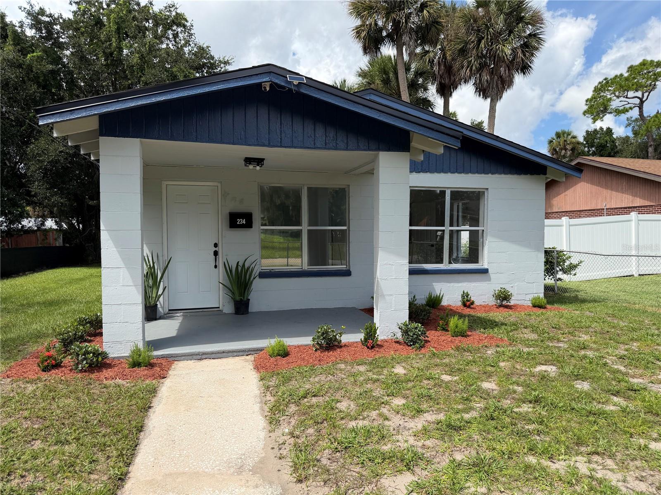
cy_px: 248
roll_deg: +0.5
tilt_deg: -1.9
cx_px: 330
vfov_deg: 56.8
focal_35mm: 24
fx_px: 458
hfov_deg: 71.6
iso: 80
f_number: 1.78
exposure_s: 1/3953
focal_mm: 6.76
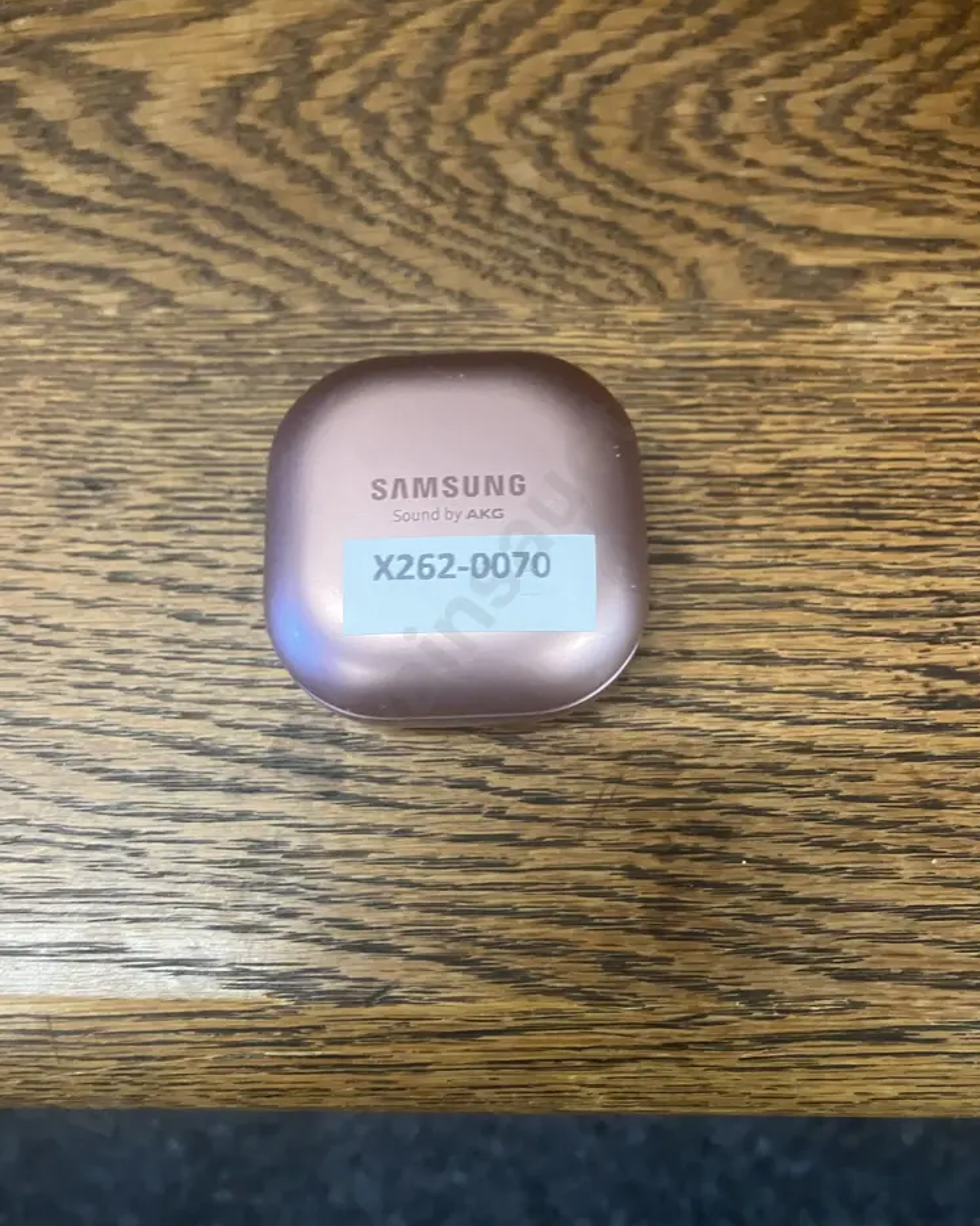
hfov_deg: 48.5
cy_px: 597
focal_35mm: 30
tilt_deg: -71.2
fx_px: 1088
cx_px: 483
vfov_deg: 58.8
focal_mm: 3.99
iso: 320
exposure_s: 1/50
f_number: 1.8
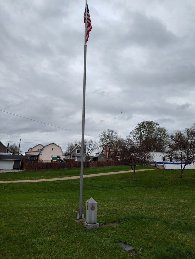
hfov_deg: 58.9
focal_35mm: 23
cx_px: 98
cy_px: 130
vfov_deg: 73.9
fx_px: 173
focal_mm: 5.56
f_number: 1.8
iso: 100
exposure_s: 1/775
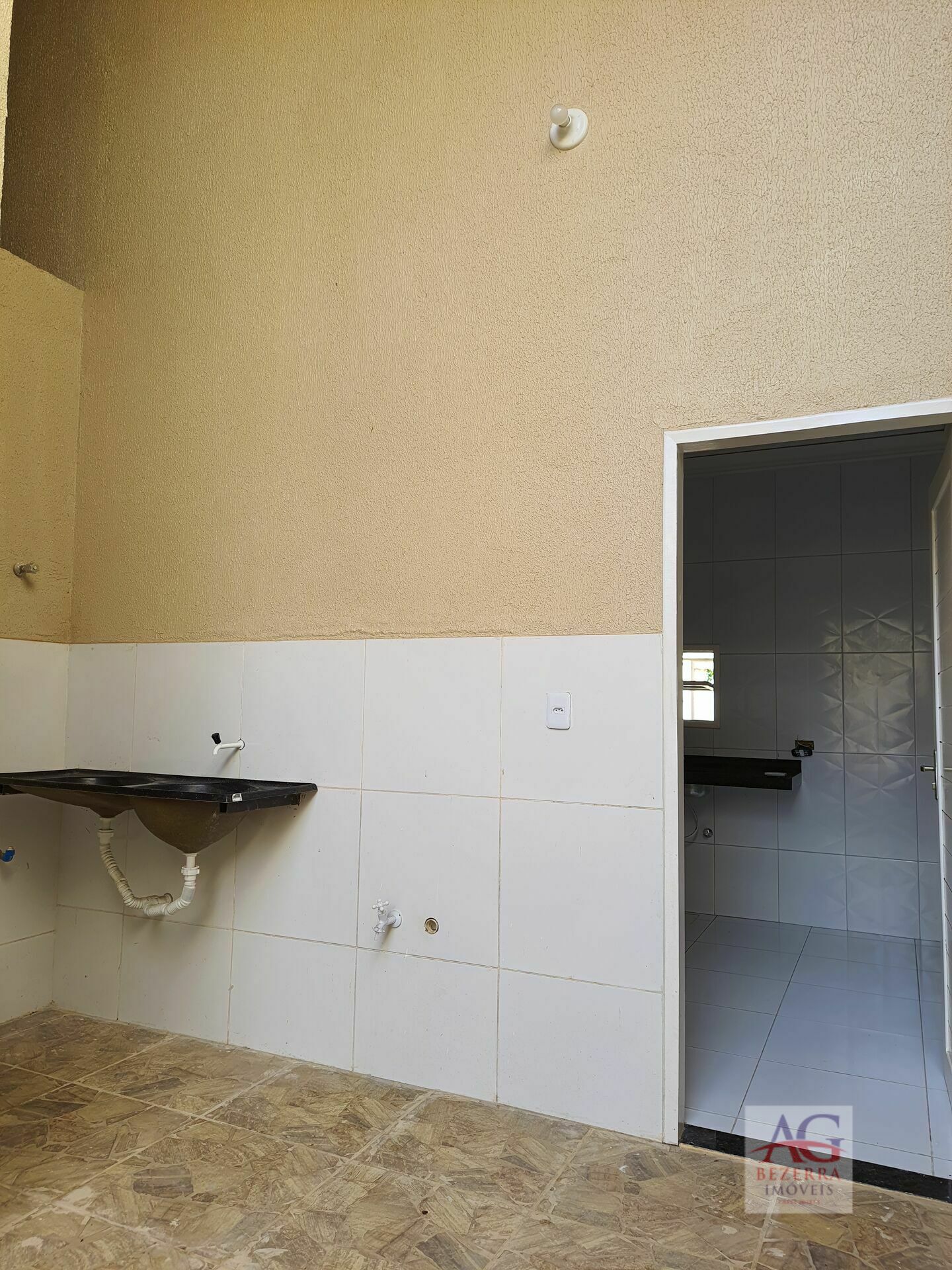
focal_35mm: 24
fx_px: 880
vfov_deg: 71.6
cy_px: 635
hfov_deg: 56.8
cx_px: 476
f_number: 1.8
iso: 50
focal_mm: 5.23
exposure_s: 1/120
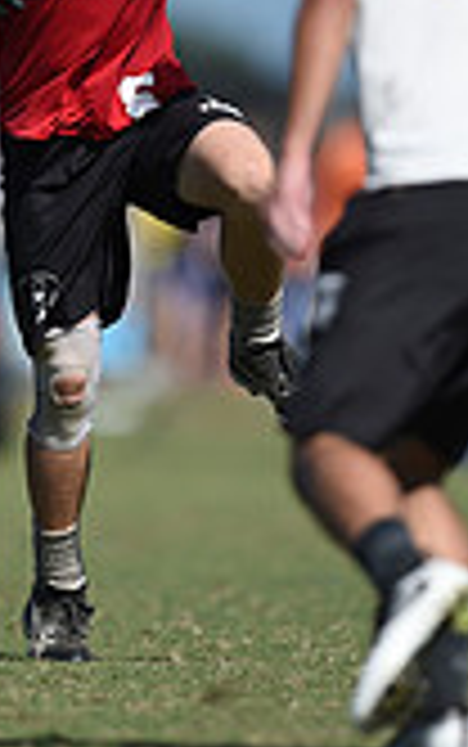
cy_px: 158
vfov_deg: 1.5
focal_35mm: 1422
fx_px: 28969
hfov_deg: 0.9
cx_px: 45
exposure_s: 1/8000
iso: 200
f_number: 2.8
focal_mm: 400
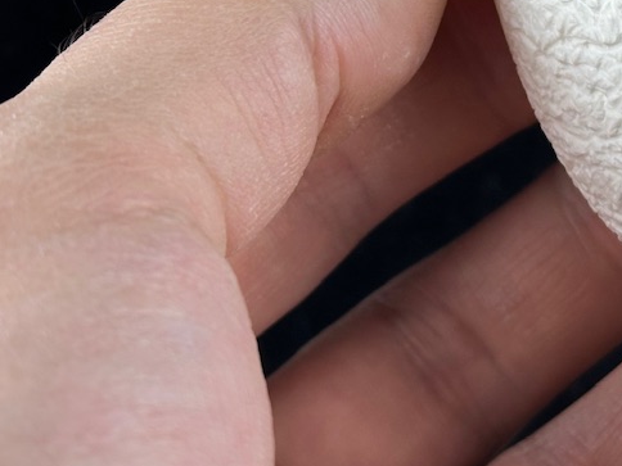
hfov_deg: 15.3
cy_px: -141
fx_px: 2282
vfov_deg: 11.4
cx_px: 565
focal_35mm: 127
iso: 64
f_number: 1.78
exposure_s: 1/415
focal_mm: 6.86
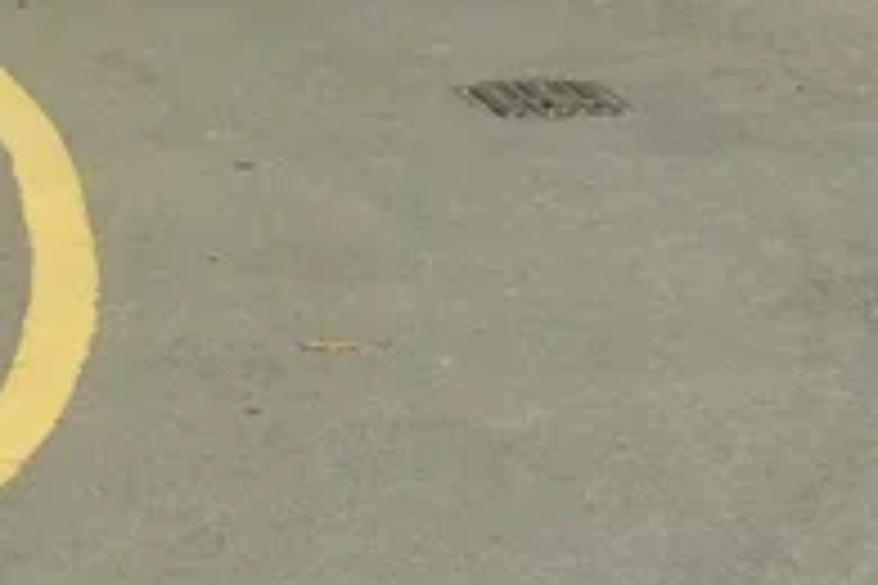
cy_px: -1120
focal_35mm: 369
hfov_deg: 5.5
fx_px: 8999
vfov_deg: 3.6
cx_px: -398
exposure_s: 1/320
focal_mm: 60
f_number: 8
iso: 2500
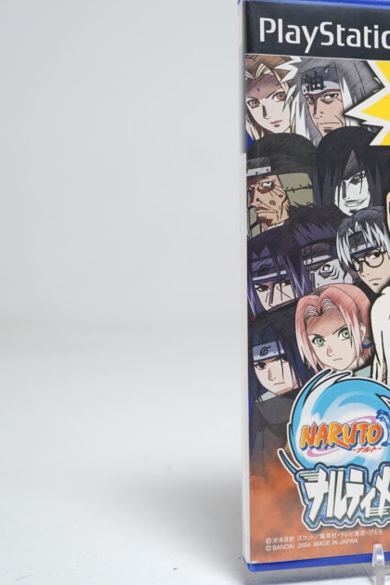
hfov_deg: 21.0
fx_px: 991
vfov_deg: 32.9
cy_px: 271
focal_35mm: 61
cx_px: 442
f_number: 5
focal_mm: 32
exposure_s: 1/5
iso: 64
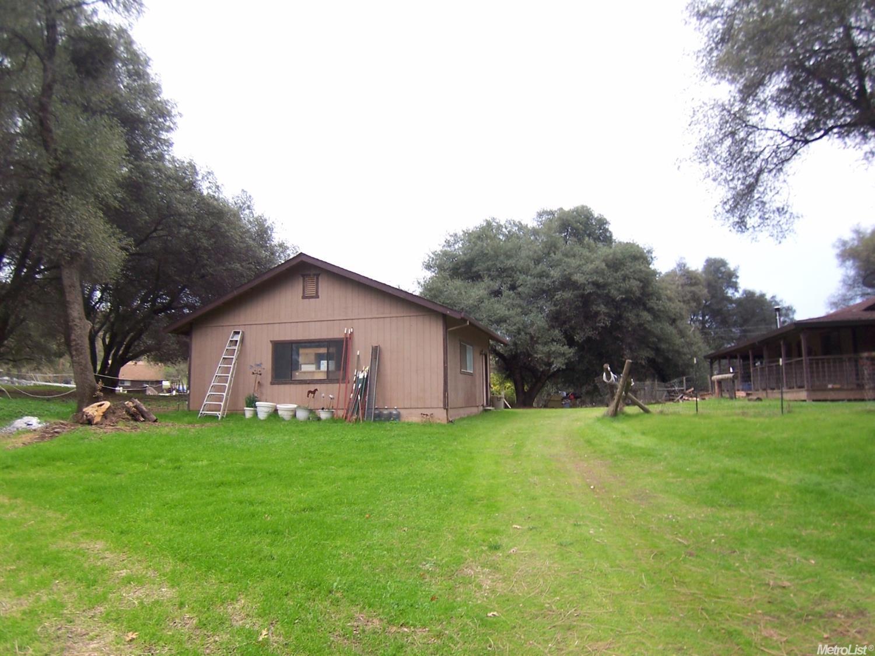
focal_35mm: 23
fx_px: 581
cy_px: 328
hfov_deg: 73.9
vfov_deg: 58.9
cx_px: 438
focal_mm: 3.8
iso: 64
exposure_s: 1/30
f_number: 2.8
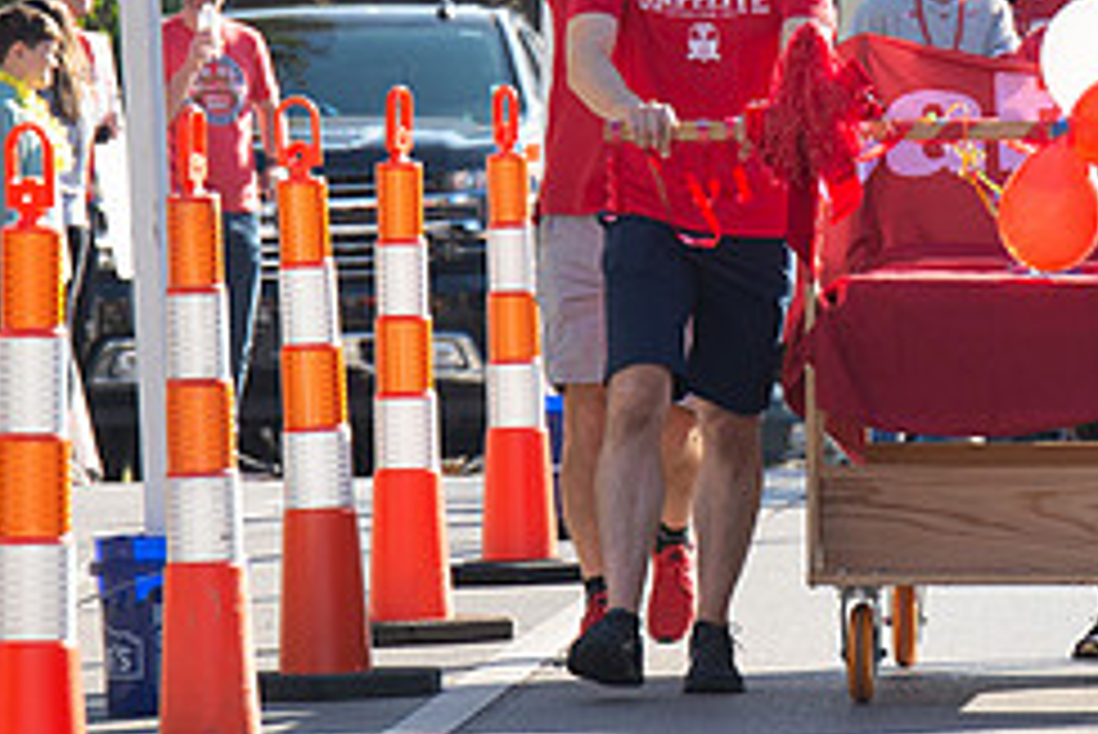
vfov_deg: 2.2
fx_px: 18829
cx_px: 941
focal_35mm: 617
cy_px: 139
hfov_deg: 3.3
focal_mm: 200
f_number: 7.1
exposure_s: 1/250
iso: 200
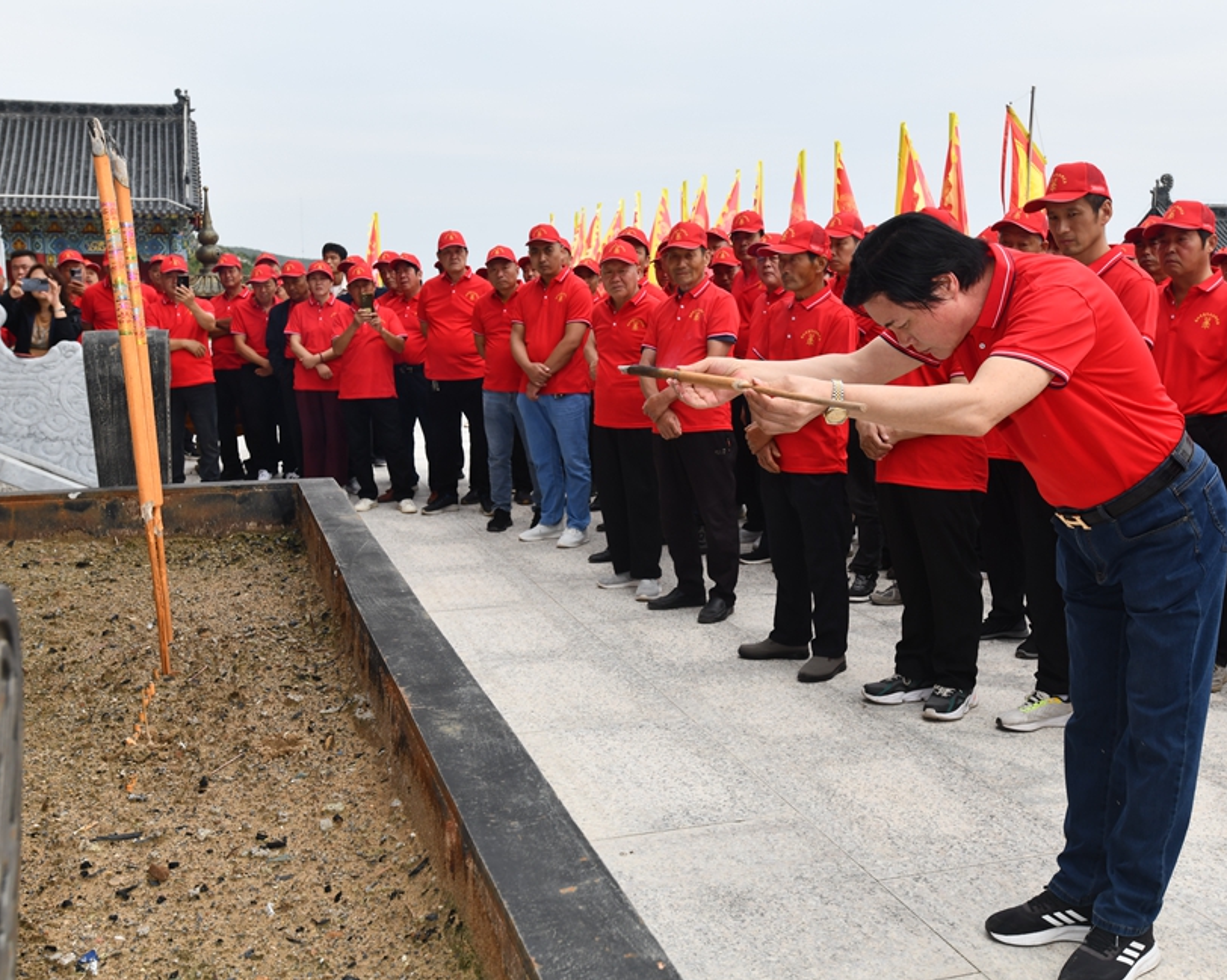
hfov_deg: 49.0
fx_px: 1343
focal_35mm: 37
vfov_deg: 40.1
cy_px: 479
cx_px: 665
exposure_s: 1/250
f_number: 11
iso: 400
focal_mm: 32
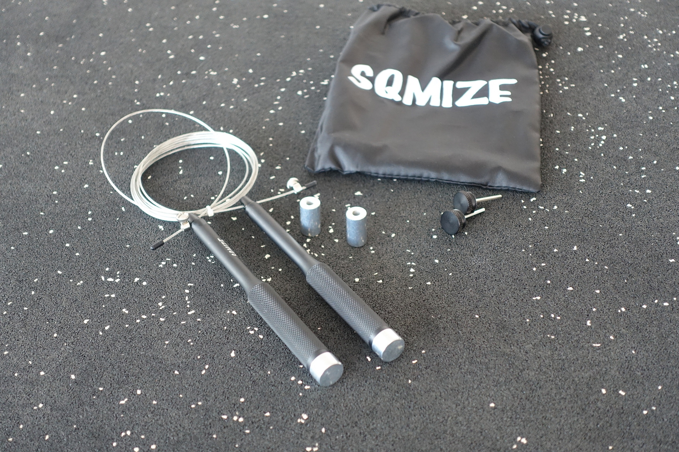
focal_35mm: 63
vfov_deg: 21.6
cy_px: 226
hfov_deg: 31.9
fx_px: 1188
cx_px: 340
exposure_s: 1/40
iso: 800
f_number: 2.8
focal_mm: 22.95
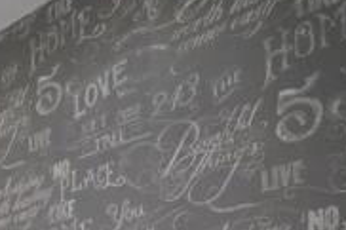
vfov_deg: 19.8
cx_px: -163
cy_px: 389
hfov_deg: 27.0
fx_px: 519
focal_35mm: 54
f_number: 4
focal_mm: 10
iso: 1000
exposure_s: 1/60
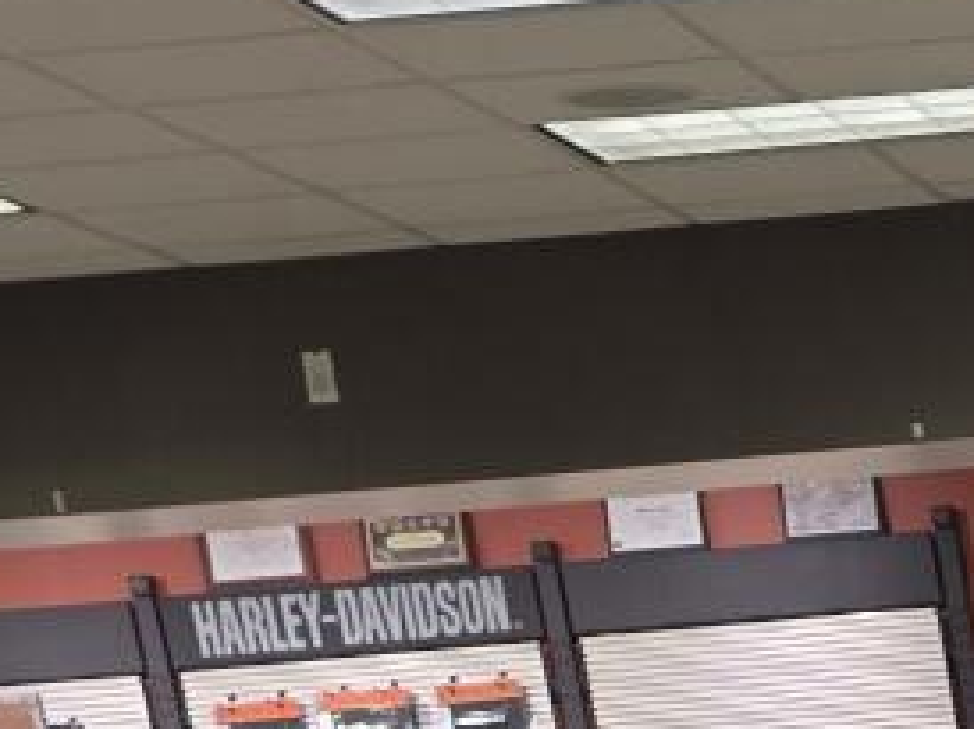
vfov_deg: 7.3
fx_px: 4723
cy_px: 2500
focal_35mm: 168
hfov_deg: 10.4
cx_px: 2190
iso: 160
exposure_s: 1/120
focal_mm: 6.25
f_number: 1.7
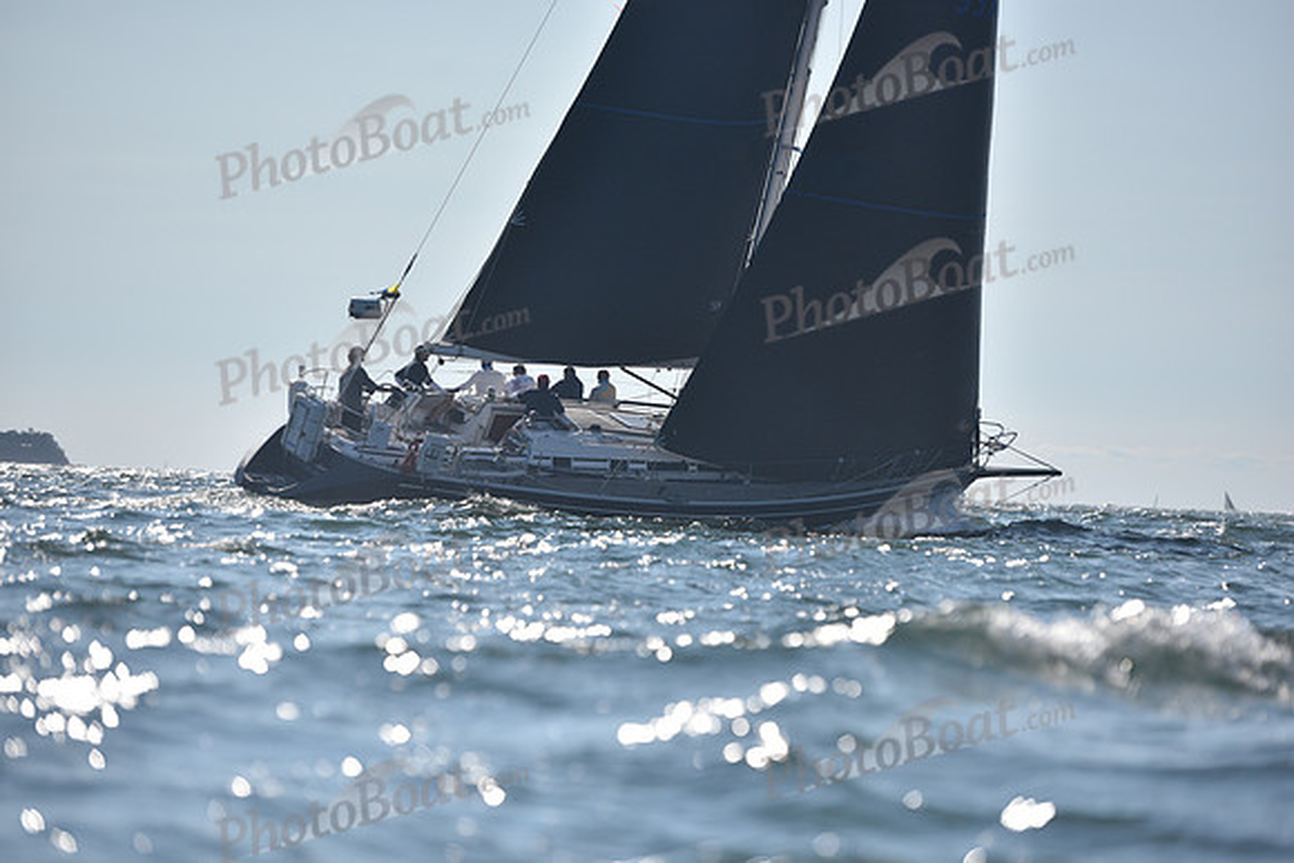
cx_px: 647
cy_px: 432
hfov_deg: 12.4
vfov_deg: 8.3
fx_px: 5932
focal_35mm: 165
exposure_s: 1/2500
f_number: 4
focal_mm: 165
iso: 250
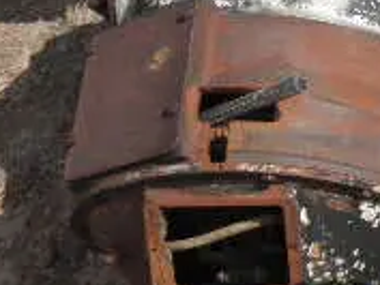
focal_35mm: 101
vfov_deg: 14.1
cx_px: 520
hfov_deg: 17.9
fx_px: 1109
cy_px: -77
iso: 64
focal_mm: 5
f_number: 8.5
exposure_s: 1/125
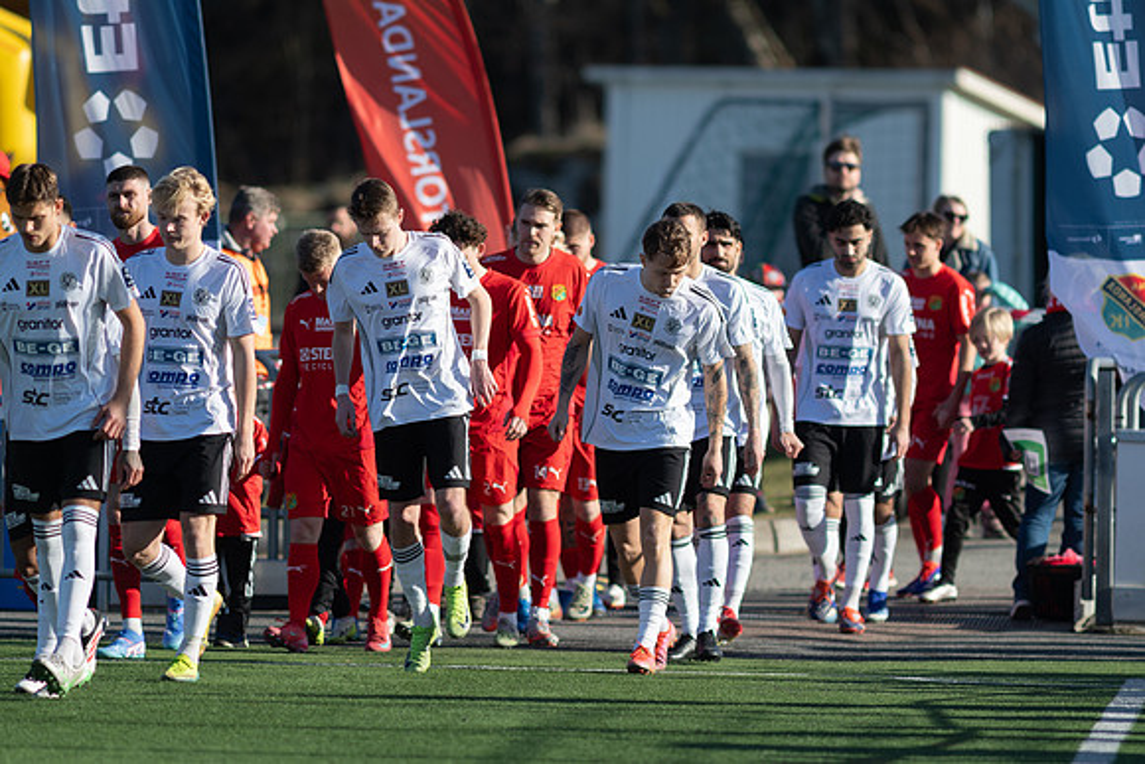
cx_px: 572
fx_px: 14315
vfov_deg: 3.1
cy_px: 382
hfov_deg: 4.6
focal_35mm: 450
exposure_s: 1/1250
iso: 100
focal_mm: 300
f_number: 3.2
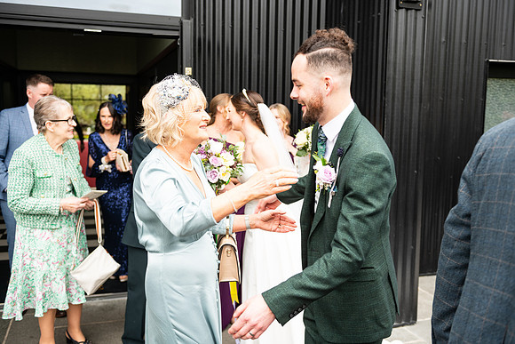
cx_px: 258
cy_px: 172
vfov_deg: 37.9
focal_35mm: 35
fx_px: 501
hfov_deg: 54.4
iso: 160
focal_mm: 35
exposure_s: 1/200
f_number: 3.5
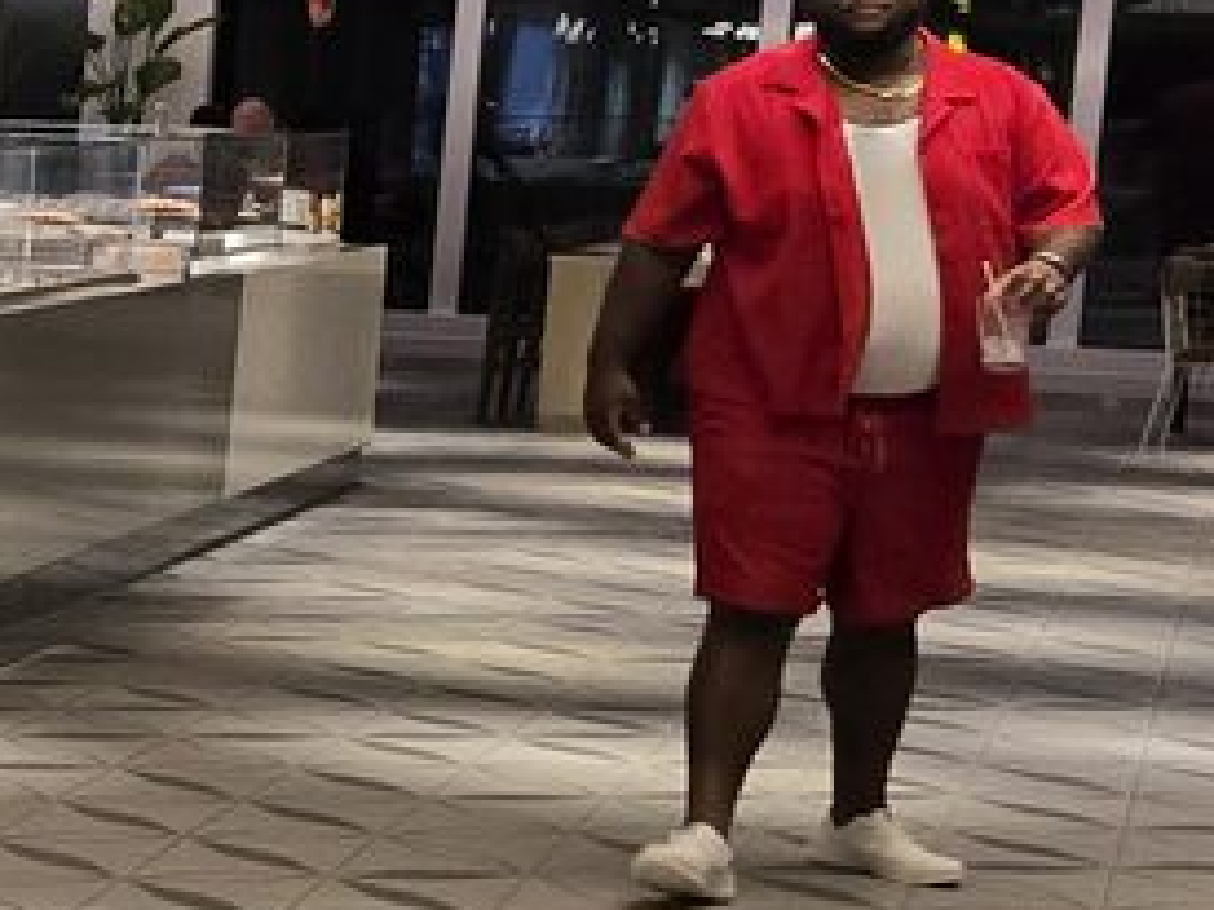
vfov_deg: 11.0
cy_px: 614
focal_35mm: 134
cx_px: -1920
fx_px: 4697
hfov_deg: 11.5
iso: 200
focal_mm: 6.3
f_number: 1.7
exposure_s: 1/62
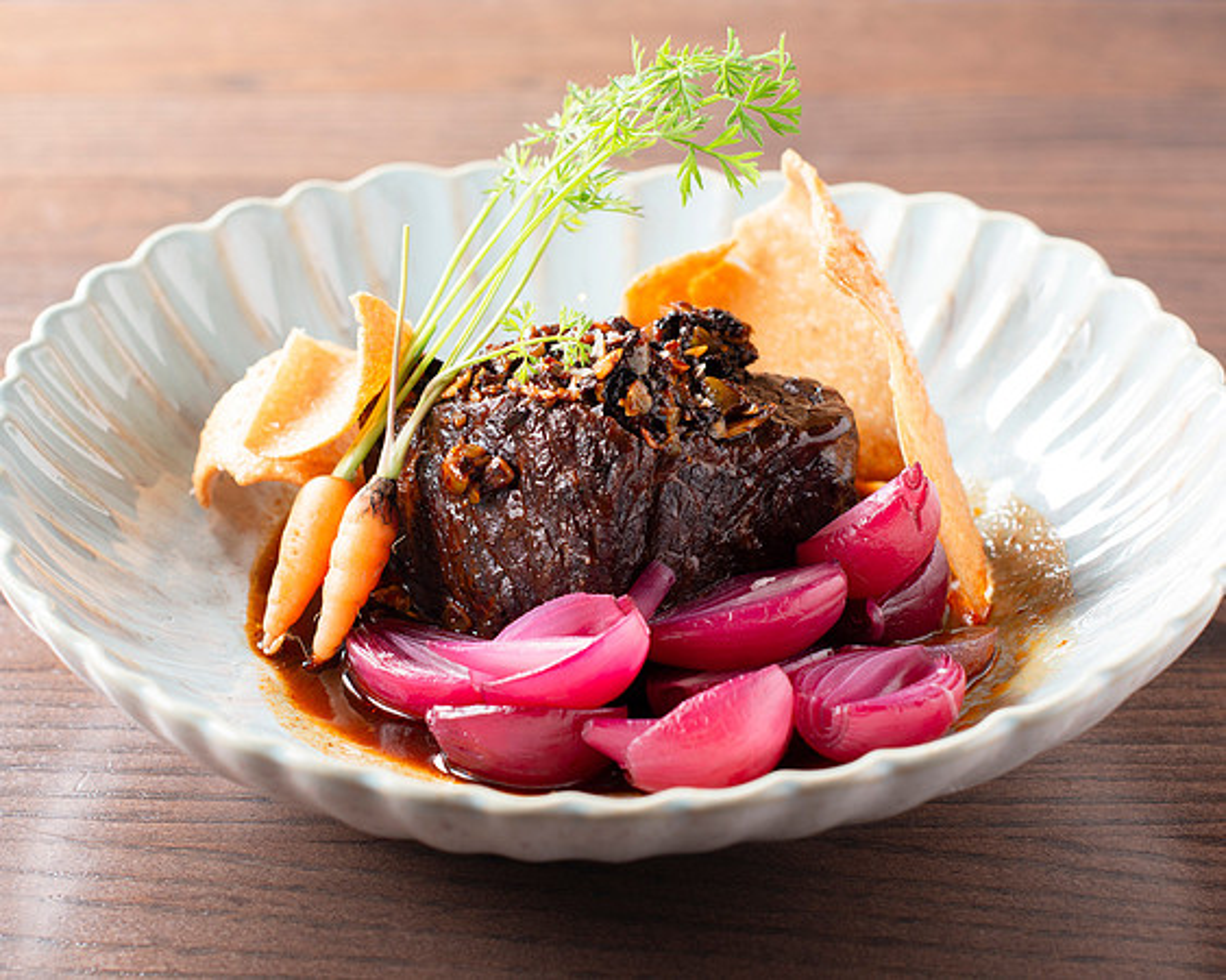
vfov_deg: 19.2
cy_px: 519
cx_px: 590
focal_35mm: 80
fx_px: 2902
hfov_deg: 23.9
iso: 200
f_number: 4.5
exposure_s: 1/125
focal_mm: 50
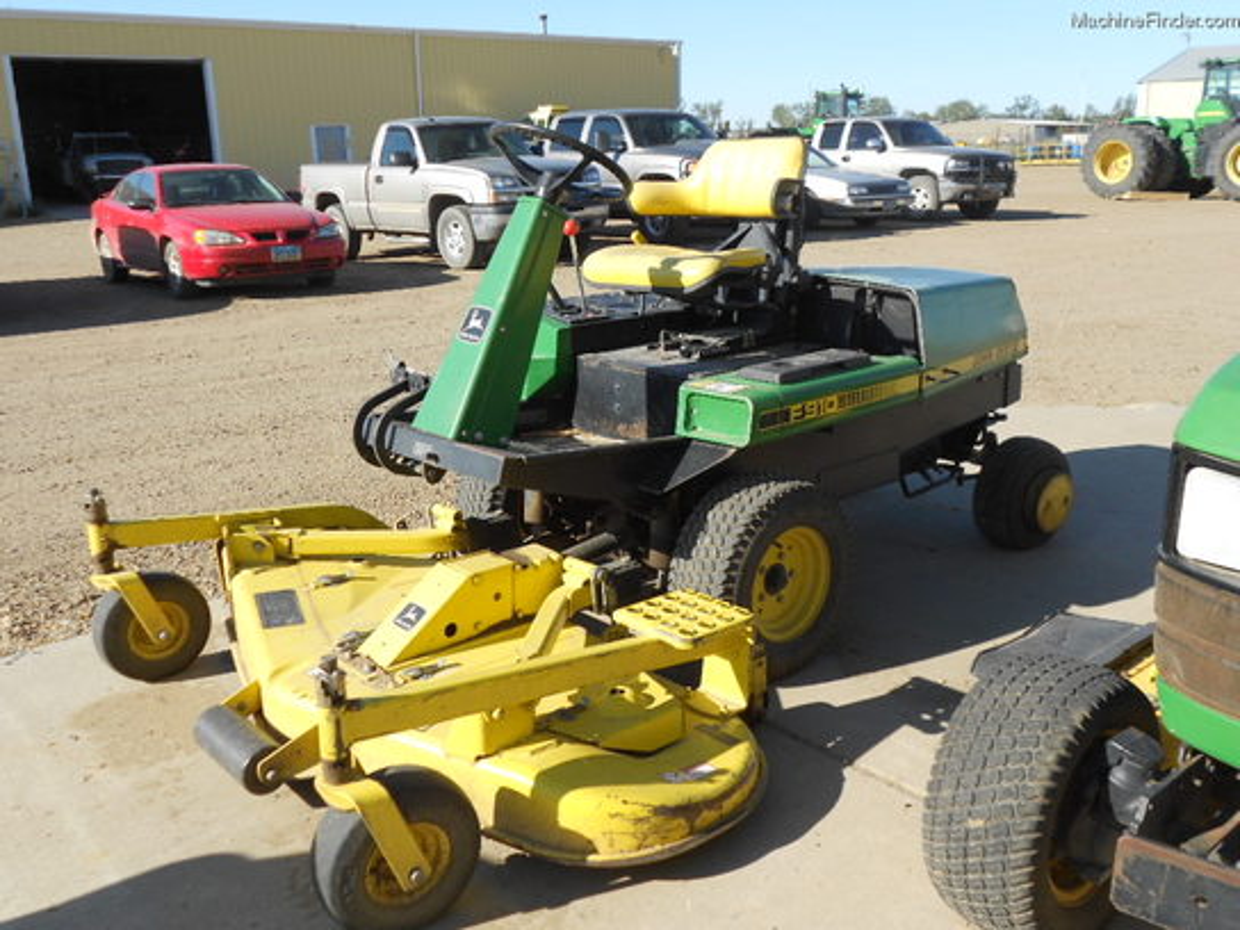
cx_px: 620
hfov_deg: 56.8
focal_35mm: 32
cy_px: 465
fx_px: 1146
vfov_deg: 44.2
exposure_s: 1/500
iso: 80
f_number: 3.6
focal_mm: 5.8
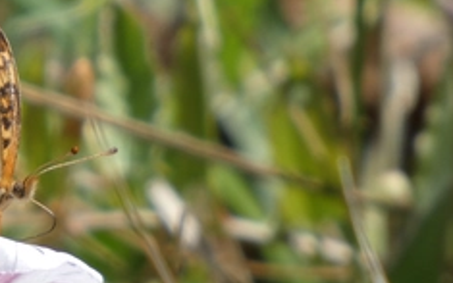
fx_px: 33811
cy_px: 114
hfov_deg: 0.8
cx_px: -40
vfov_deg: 0.5
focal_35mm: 2738
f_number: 5.6
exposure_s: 1/320
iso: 80
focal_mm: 169.6
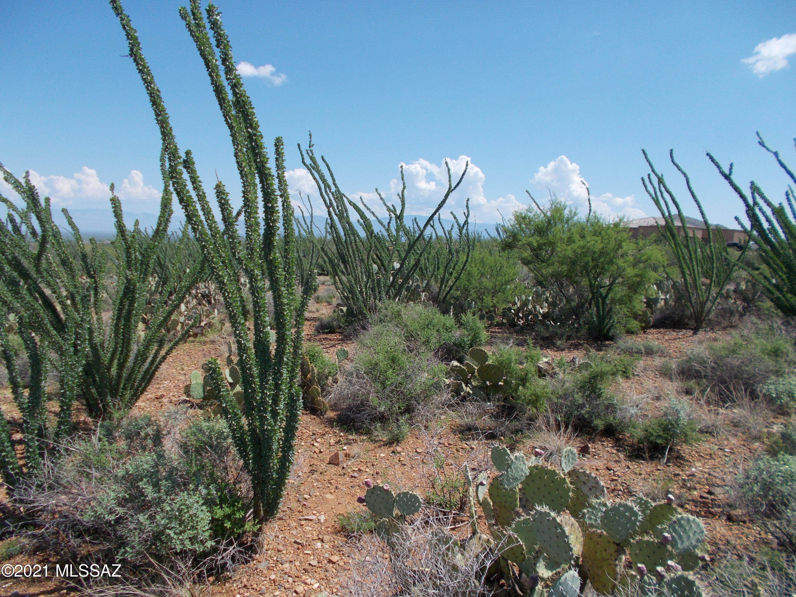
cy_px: 298
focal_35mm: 26
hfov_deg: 67.3
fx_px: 598
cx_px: 398
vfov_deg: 53.1
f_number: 8
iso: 80
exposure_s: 1/200
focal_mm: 4.6
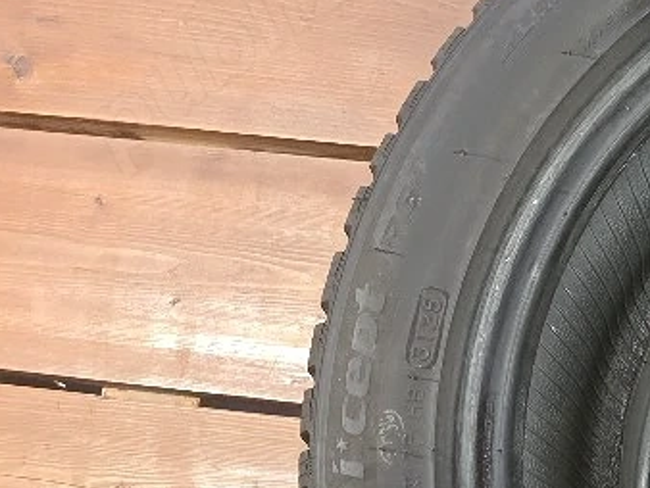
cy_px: 515
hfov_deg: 23.8
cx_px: 923
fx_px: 1278
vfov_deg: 20.8
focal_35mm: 68
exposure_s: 1/101
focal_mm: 6.3
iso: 1600
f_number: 1.7
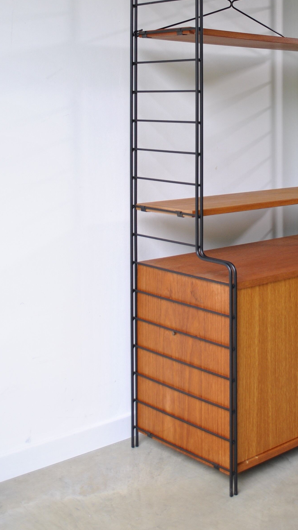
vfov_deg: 37.0
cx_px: 223
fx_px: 773
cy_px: 139
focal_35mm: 55
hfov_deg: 21.6
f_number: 3.8
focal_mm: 22
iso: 200
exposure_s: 1/100
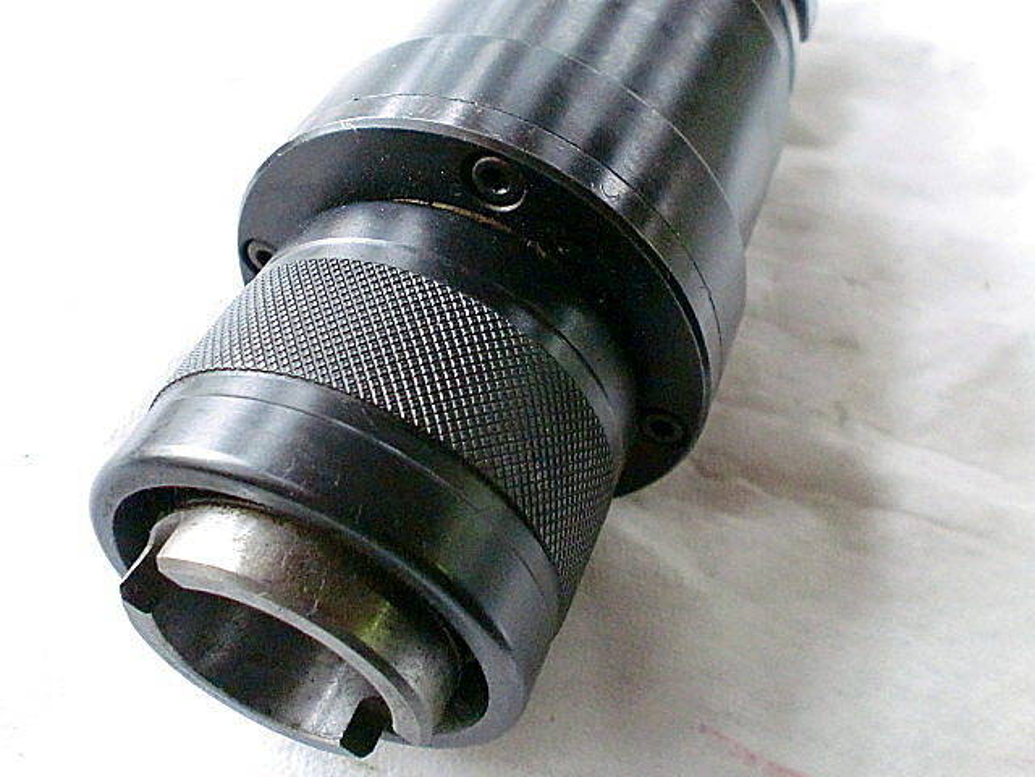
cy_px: 388
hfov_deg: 52.6
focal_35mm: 35
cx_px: 518
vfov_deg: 40.7
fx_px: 1046
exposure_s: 1/60
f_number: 3.1
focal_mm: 6.3
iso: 1000
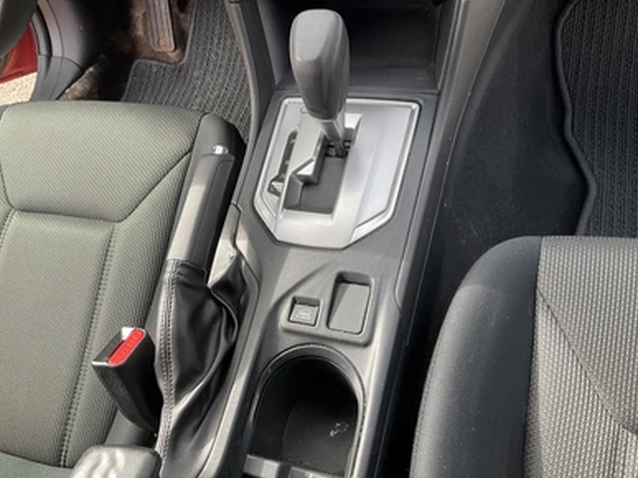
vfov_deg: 46.8
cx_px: 312
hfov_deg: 60.0
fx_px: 553
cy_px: 244
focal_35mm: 30
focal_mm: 3
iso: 25
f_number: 1.8
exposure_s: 1/122
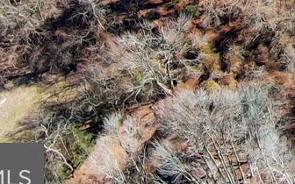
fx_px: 1447
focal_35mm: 180
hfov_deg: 10.0
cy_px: -391
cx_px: 748
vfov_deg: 6.6
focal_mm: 10.57
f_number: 2.8
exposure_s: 1/500
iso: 100
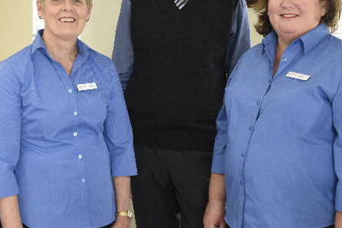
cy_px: 54
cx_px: 172
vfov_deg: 18.8
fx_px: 684
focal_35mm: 72
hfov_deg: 28.1
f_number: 6.3
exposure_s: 1/20
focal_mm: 40
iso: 1600
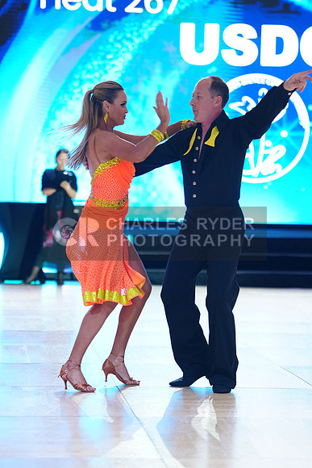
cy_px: 234
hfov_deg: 12.2
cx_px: 156
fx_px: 1455
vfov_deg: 18.3
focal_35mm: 112
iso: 2000
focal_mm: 112
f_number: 2.8
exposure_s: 1/400
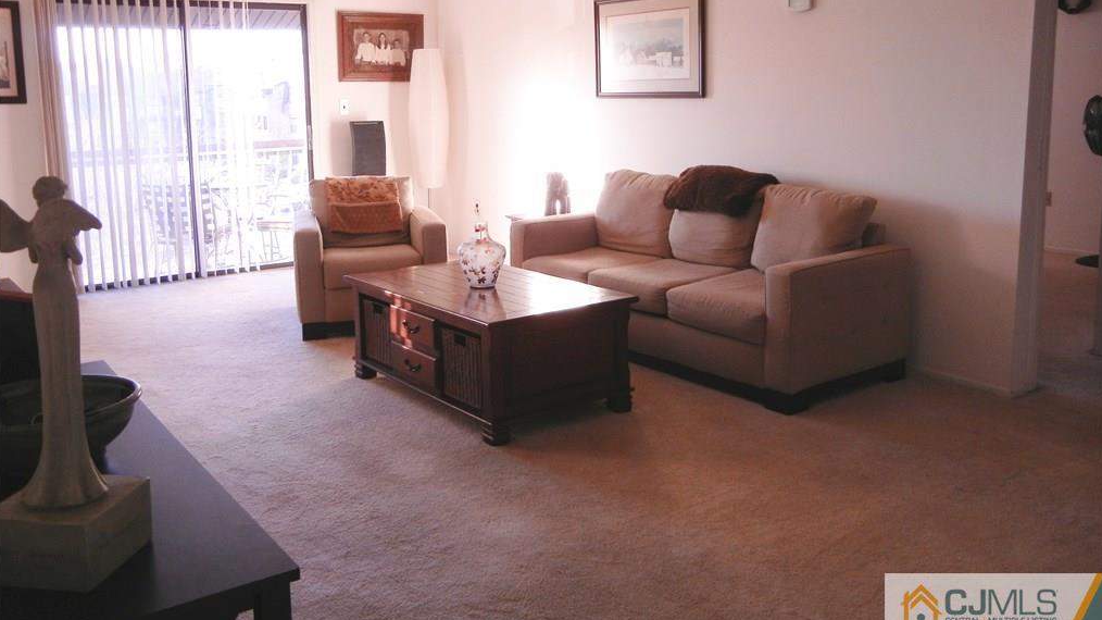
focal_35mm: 33
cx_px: 550
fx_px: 964
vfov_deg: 35.4
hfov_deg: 59.5
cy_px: 224
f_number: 3.5
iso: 160
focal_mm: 5.4
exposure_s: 1/68.1
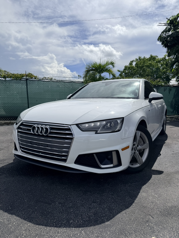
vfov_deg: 71.6
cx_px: 90
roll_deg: +1.1
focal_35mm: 24
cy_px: 119
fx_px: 165
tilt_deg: -6.4
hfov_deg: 56.8
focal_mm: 6.76
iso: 80
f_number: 1.78
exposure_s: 1/14286
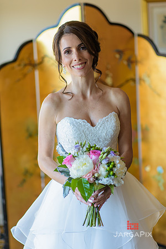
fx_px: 588
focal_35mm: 85
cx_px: 83
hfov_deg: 16.1
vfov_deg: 23.9
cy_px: 124
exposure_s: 1/200
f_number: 2
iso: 200
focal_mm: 85
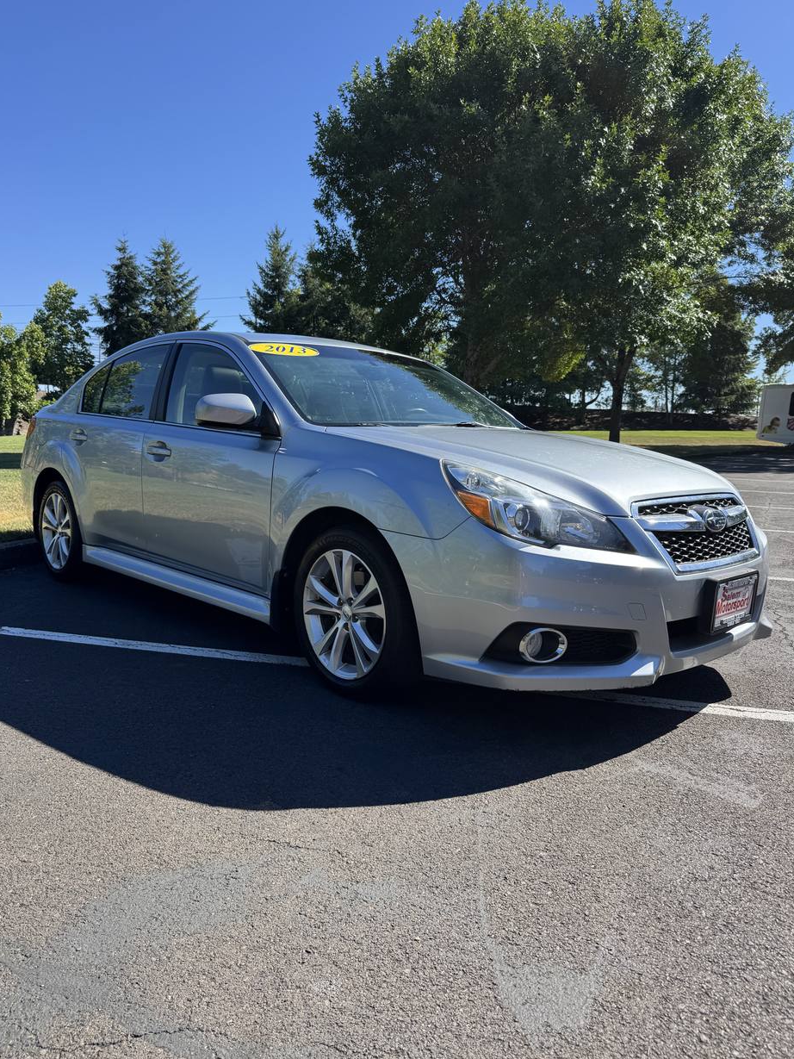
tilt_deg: -6.6
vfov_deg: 69.4
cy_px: 509
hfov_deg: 54.9
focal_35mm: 25
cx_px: 383
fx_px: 764
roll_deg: +0.1
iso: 80
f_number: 1.78
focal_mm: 6.76
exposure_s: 1/1923
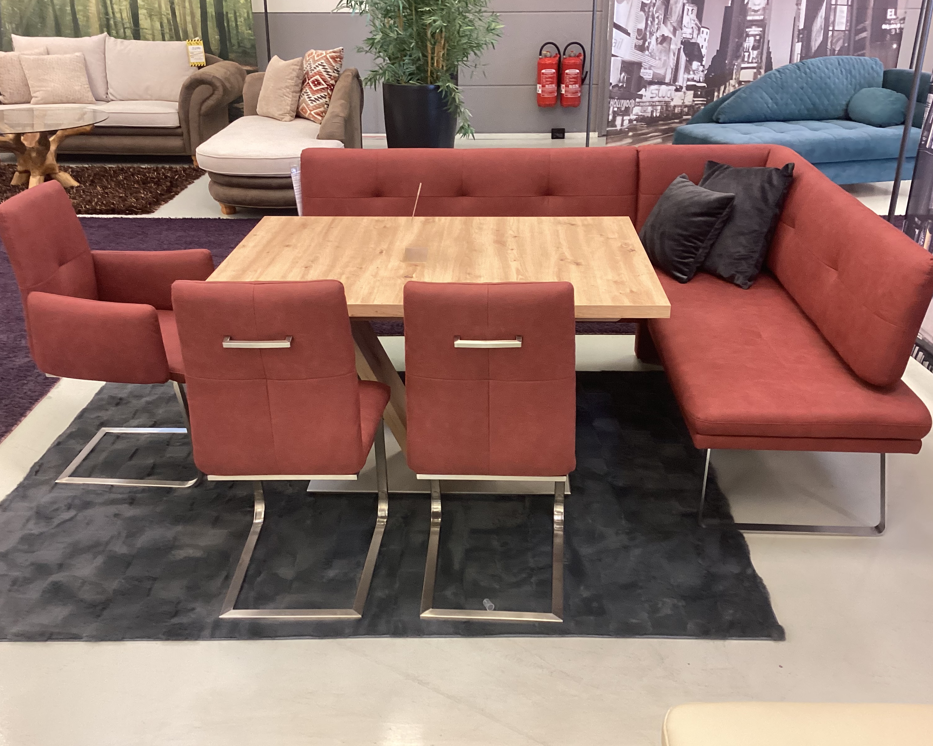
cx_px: 467
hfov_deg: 54.2
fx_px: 911
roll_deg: -1.2
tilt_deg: -26.8
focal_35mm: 33
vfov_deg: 44.5
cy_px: 372
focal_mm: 3.3
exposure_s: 1/50
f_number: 2.4
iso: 200
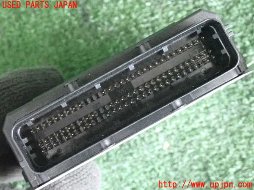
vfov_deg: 20.7
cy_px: 95
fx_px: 521
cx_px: 127
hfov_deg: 27.4
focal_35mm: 71
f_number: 3.9
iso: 8000
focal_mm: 12.73
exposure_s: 1/125
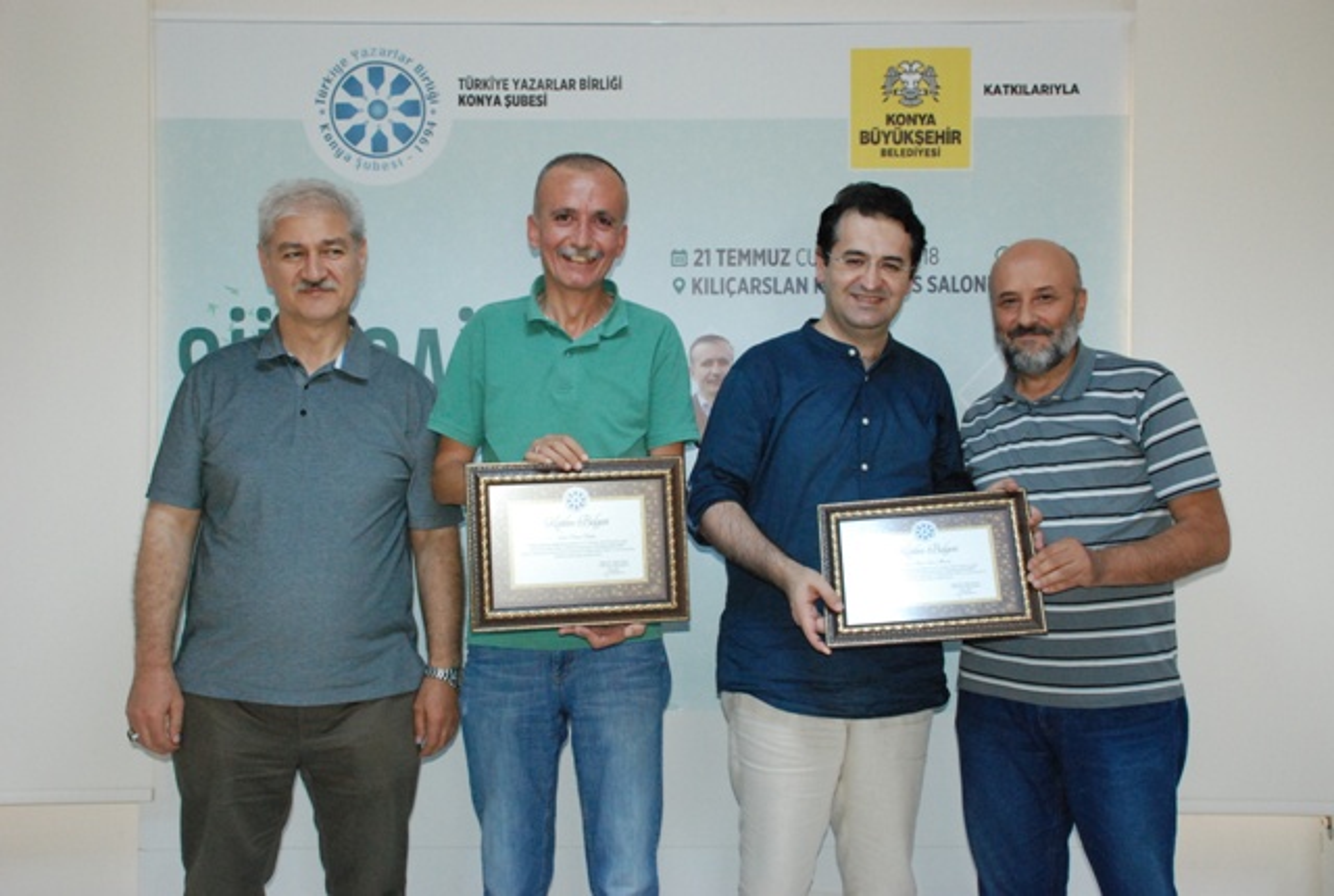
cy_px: 448
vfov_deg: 34.4
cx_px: 667
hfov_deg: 49.4
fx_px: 1449
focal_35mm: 39
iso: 1600
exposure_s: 1/60
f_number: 5.6
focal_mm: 26
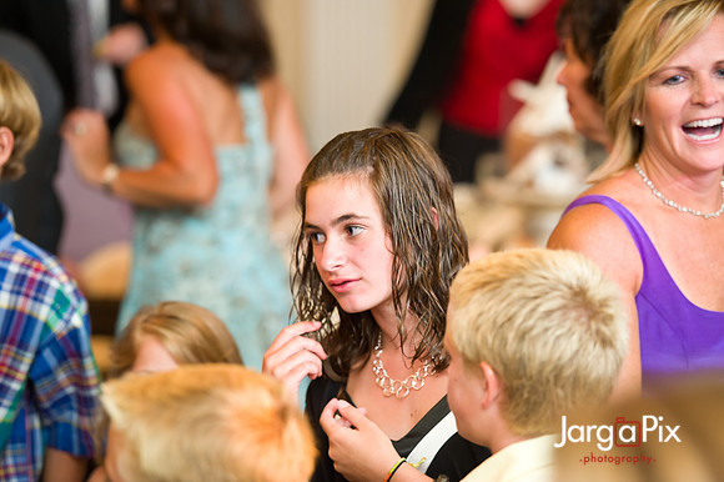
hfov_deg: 12.8
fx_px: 3216
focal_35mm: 160
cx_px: 362
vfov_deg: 8.6
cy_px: 241
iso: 1600
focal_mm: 160
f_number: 3.2
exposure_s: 1/125
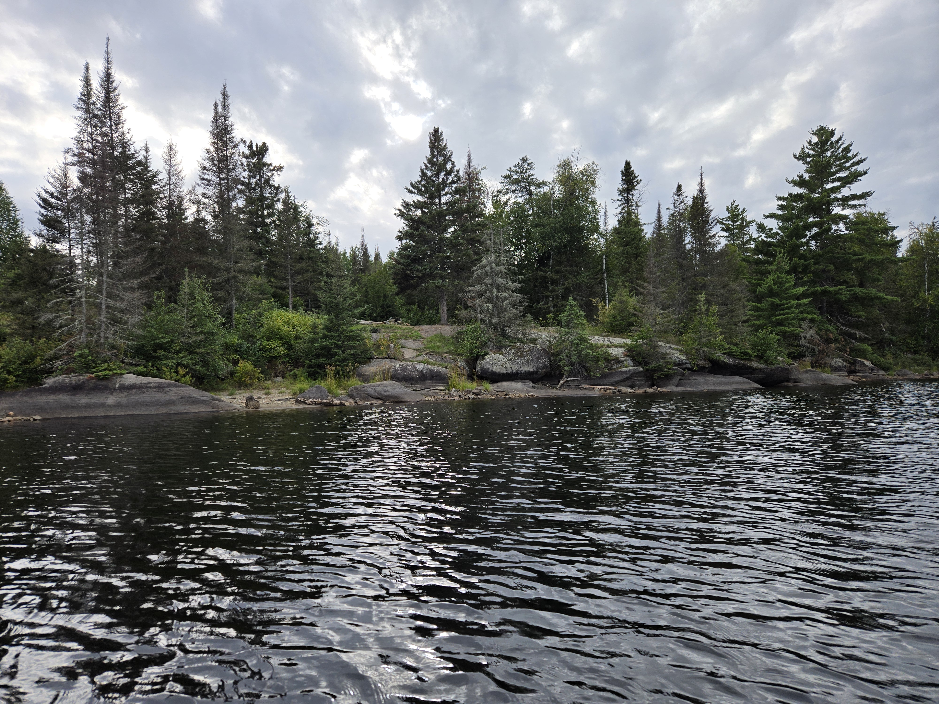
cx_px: 470
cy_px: 352
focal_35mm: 23
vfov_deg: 58.9
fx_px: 624
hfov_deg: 73.9
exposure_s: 1/1195
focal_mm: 5.4
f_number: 1.8
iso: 25
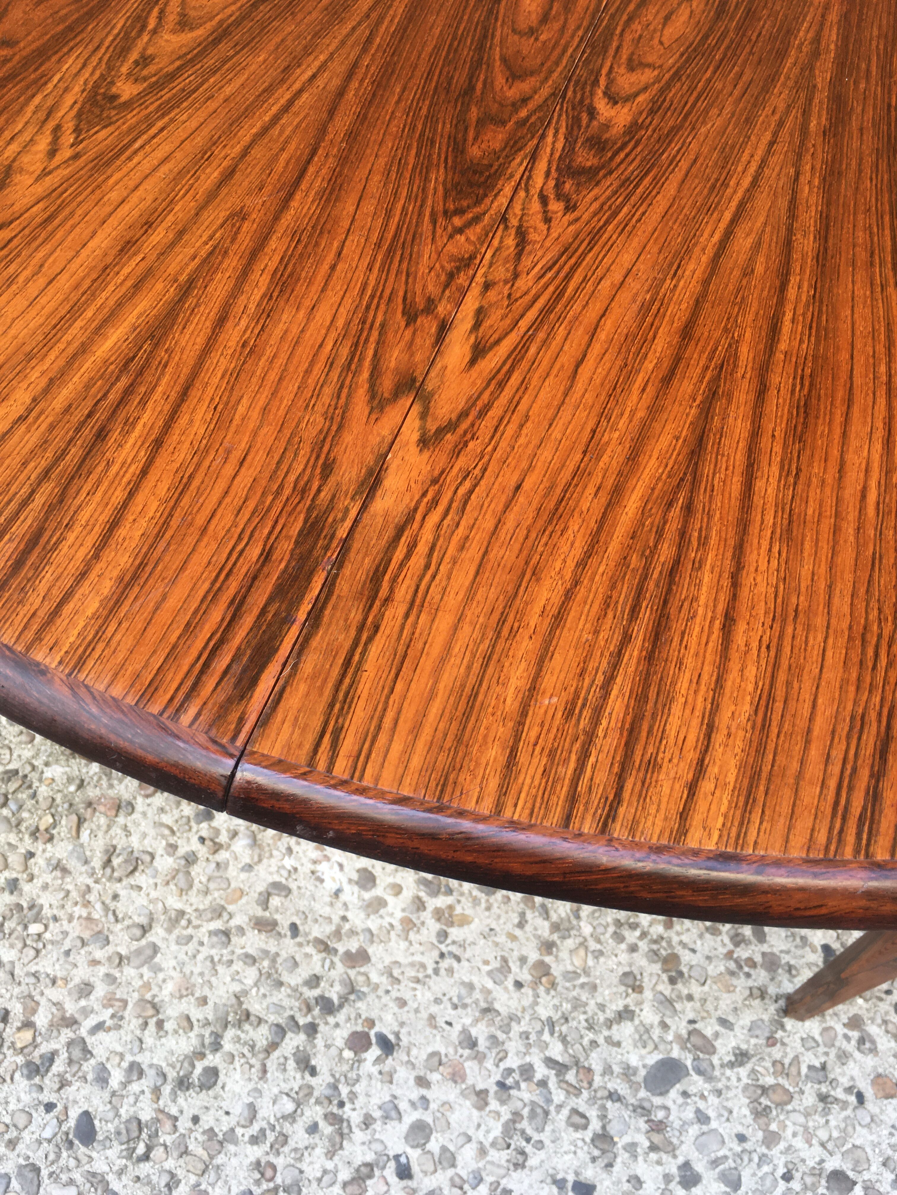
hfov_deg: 48.2
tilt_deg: -55.9
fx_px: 1002
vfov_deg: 61.7
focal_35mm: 29
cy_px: 598
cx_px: 448
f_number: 2.2
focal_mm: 4.15
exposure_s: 1/100
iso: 32
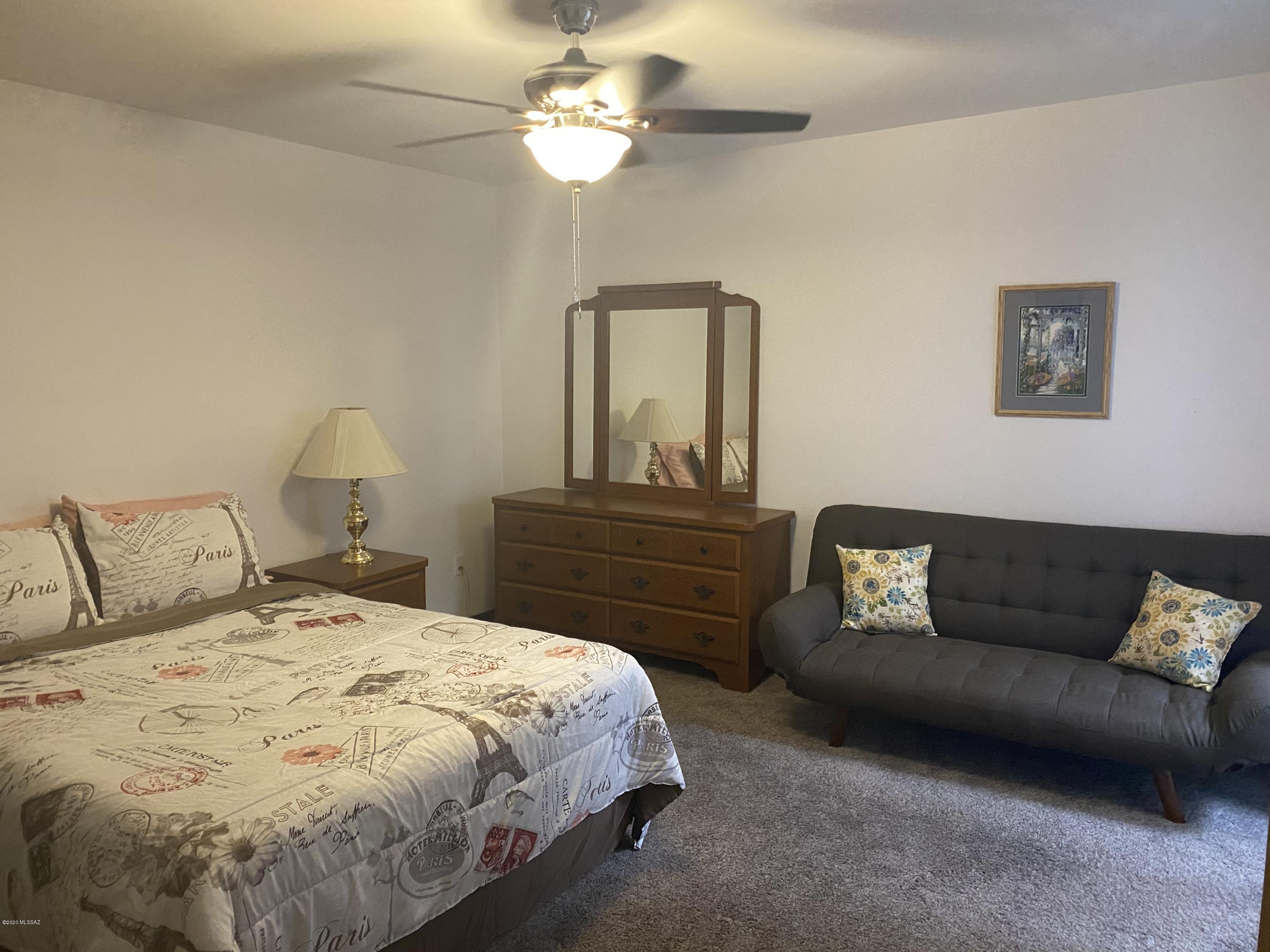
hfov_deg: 67.3
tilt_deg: -7.1
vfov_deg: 53.1
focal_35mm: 26
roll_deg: +0.5
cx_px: 635
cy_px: 476
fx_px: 954
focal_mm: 4.25
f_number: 1.8
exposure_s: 1/60
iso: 400
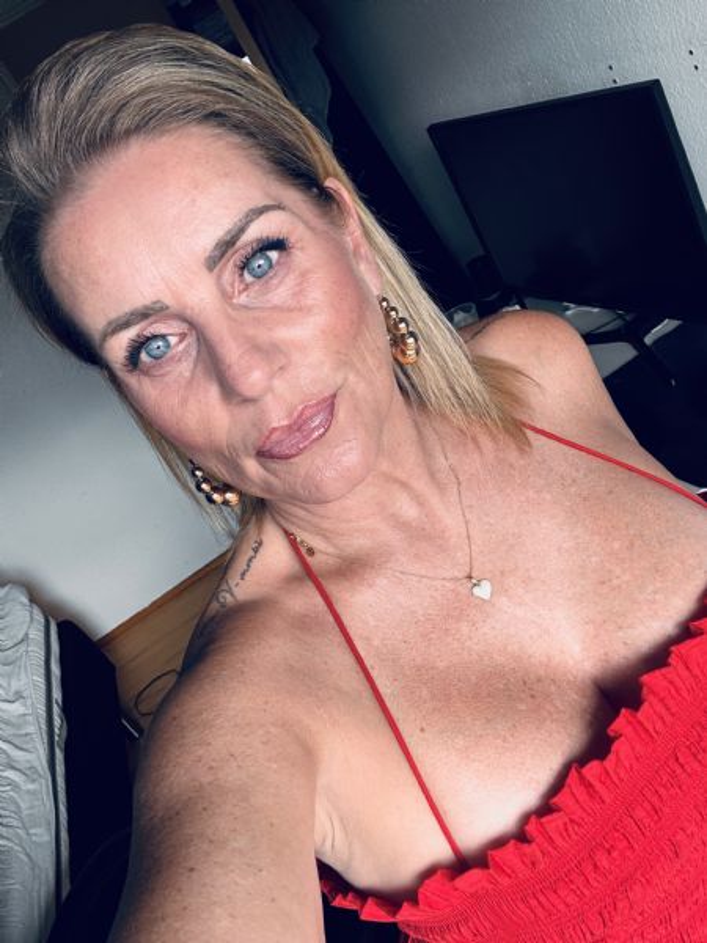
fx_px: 817
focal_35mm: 30
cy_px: 472
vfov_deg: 60.0
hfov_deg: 46.8
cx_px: 354
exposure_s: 1/121
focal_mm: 2.69
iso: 40
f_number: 1.9
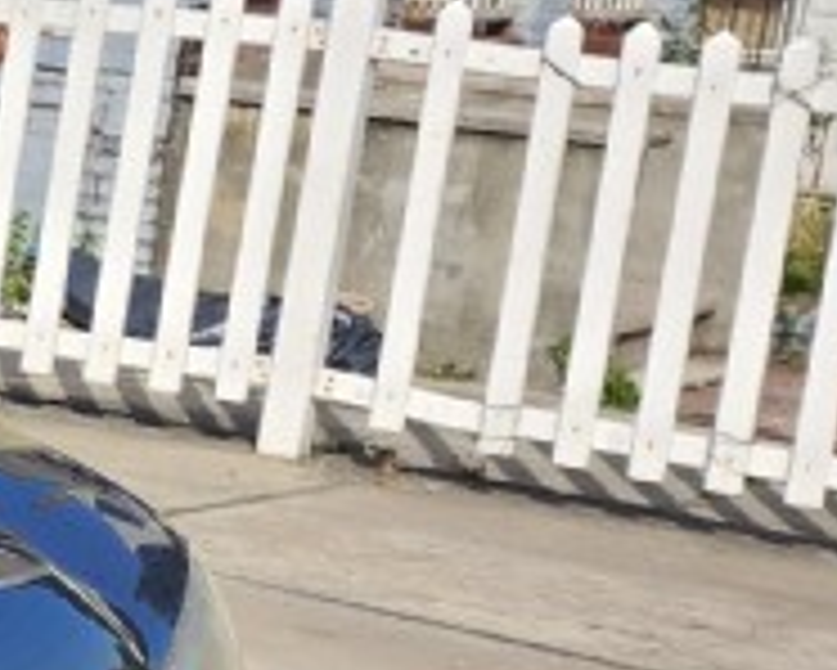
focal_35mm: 145
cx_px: -1768
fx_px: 3594
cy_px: 468
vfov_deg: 10.6
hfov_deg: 9.7
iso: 25
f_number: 1.8
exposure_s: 1/1036
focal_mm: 5.54
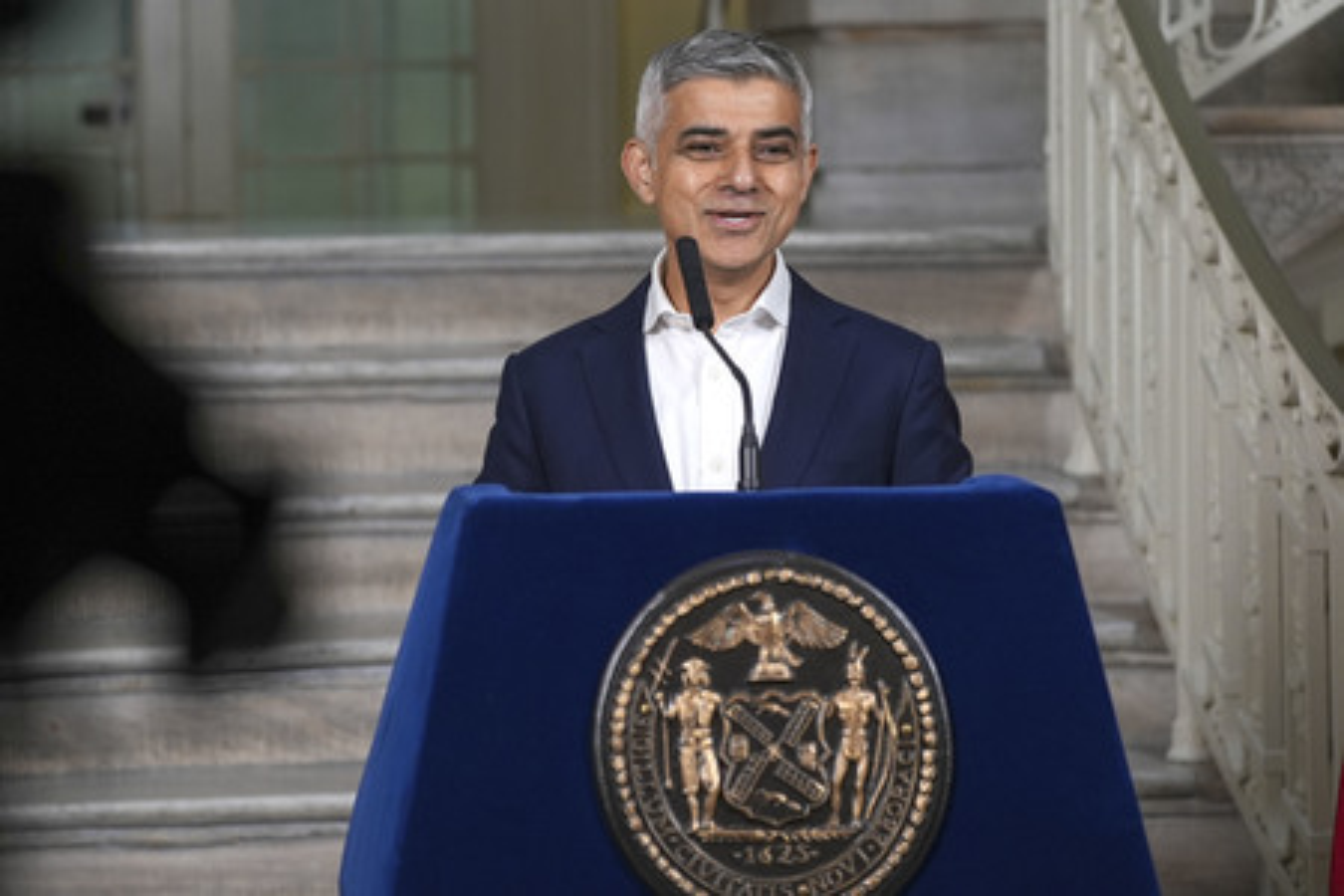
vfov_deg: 10.4
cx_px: 672
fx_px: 4928
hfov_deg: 15.5
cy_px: 448
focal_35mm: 132
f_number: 5
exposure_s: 1/400
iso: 2500
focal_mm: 132
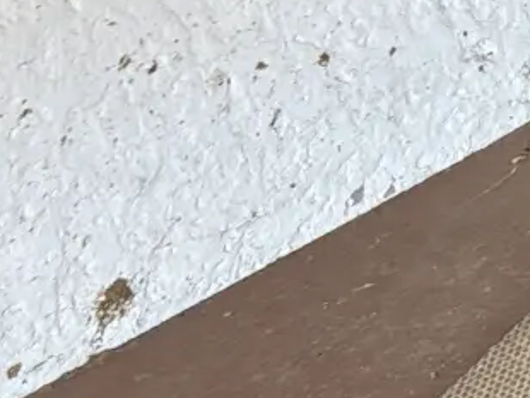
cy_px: 31
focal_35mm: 161
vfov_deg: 9.2
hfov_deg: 11.7
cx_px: 822
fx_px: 2467
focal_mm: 5.96
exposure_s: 1/100
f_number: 1.6
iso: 100
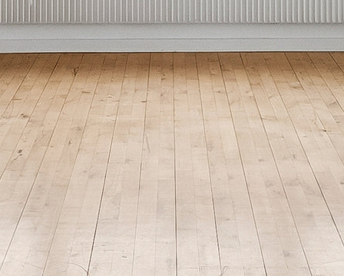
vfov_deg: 12.7
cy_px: -183
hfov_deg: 17.0
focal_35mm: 113
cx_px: 164
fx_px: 1151
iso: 200
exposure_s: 1/20
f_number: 10
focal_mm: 12
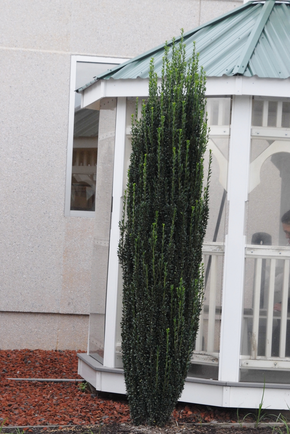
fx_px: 1537
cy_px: 217
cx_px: 145
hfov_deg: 10.8
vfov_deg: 16.1
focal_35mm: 128
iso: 400
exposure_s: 1/250
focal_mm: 85
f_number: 8
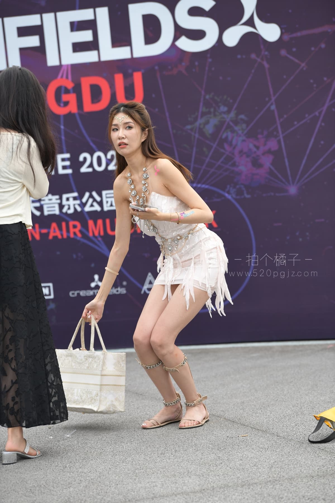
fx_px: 2163
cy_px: 252
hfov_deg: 8.9
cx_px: 168
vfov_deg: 13.2
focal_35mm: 155
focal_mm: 155
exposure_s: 1/640
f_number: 4
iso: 800
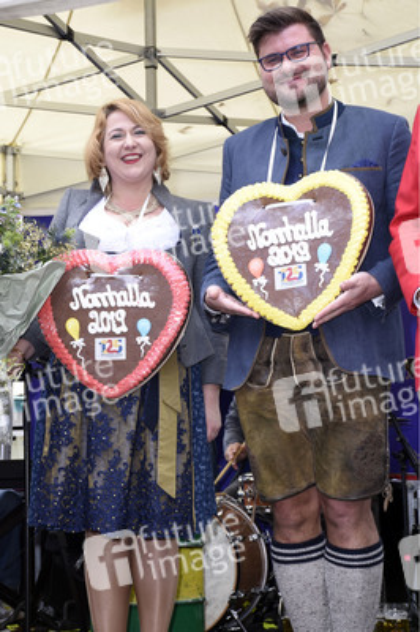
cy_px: 316
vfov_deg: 26.0
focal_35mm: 78
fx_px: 1367
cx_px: 210
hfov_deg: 17.5
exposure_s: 1/60
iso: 200
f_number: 6.3
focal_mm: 52
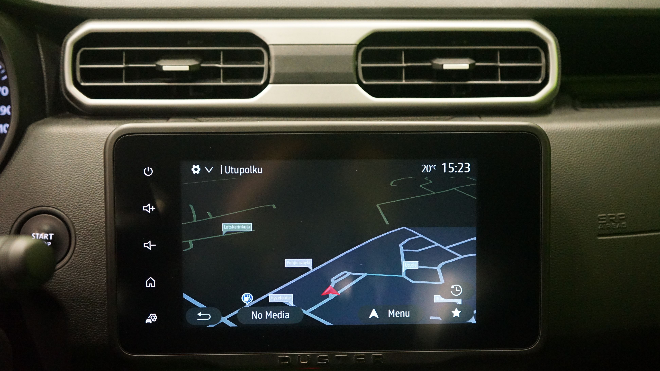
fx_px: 613
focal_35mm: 35
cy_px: 208
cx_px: 326
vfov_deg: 33.7
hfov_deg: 56.6
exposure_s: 1/20
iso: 6400
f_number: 4
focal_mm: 33
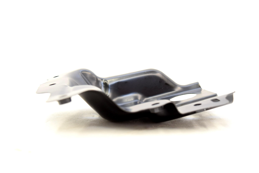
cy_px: 86
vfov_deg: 29.9
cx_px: 130
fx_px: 324
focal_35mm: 45
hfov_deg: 43.6
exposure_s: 1/100
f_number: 5
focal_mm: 30
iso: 400
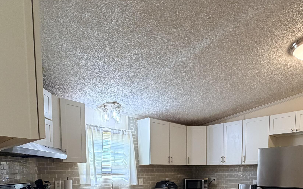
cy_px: 195
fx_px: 223
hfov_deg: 67.6
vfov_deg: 39.6
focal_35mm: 27
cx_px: 185
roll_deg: -0.1
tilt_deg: -4.5
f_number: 2.2
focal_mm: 2.22
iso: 200
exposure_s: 1/60
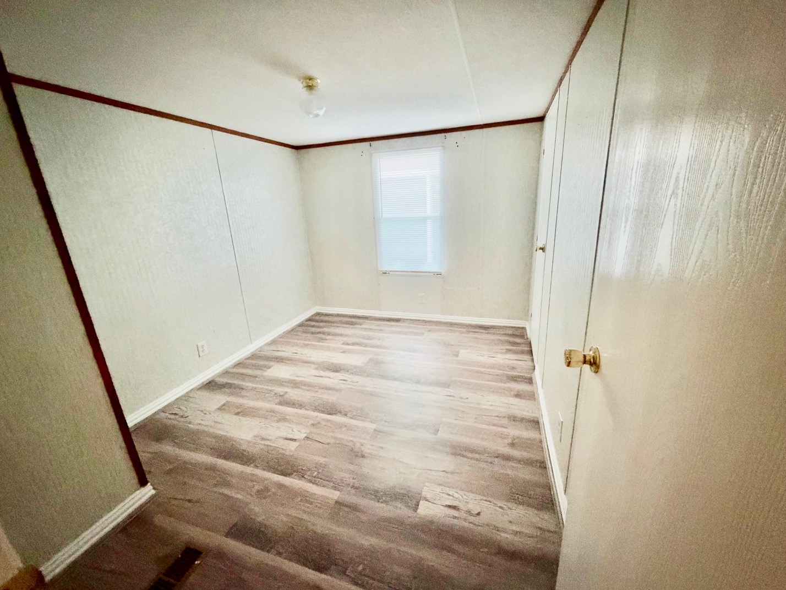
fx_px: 318
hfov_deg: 102.1
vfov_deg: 85.7
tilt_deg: -14.7
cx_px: 393
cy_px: 295
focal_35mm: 14
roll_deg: +3.9
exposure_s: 1/40
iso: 1250
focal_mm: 2.22
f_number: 2.2
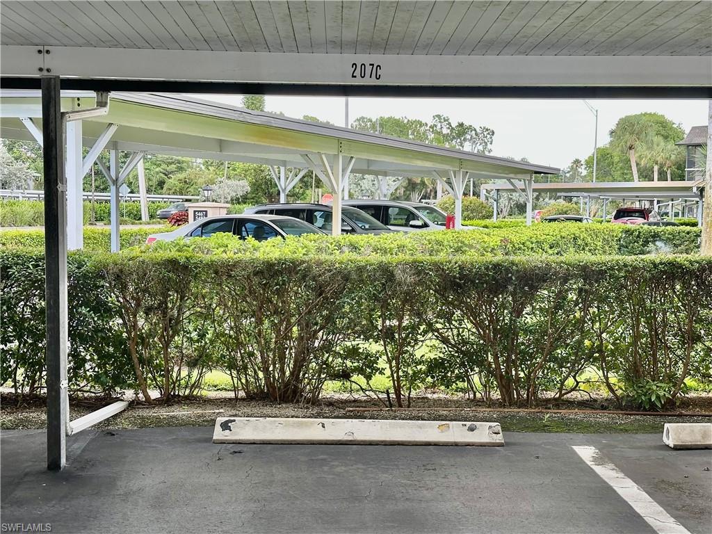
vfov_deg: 30.3
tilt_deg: -3.9
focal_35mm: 48
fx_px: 987
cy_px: 267
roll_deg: -0.3
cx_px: 356
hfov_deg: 39.7
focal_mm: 6.86
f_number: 1.78
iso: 64
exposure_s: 1/197
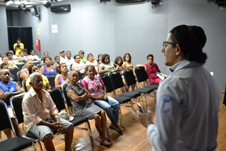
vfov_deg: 40.0
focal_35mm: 33
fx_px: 207
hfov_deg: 57.2
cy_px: 76
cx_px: 113
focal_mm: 22
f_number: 4
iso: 2000
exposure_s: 1/15
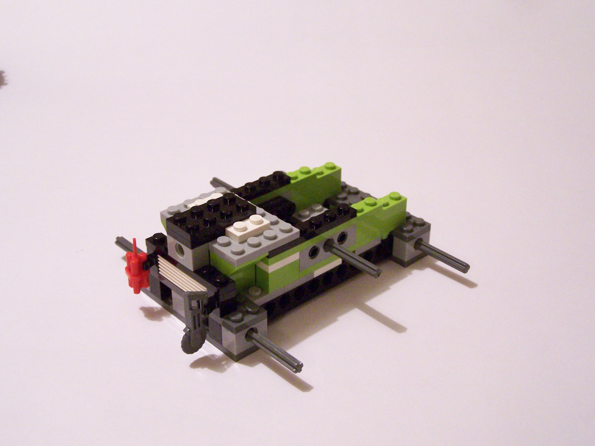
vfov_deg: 28.6
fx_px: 877
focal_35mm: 51
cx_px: 298
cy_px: 223
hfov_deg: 37.5
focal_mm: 8.5
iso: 400
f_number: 3
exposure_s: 1/15
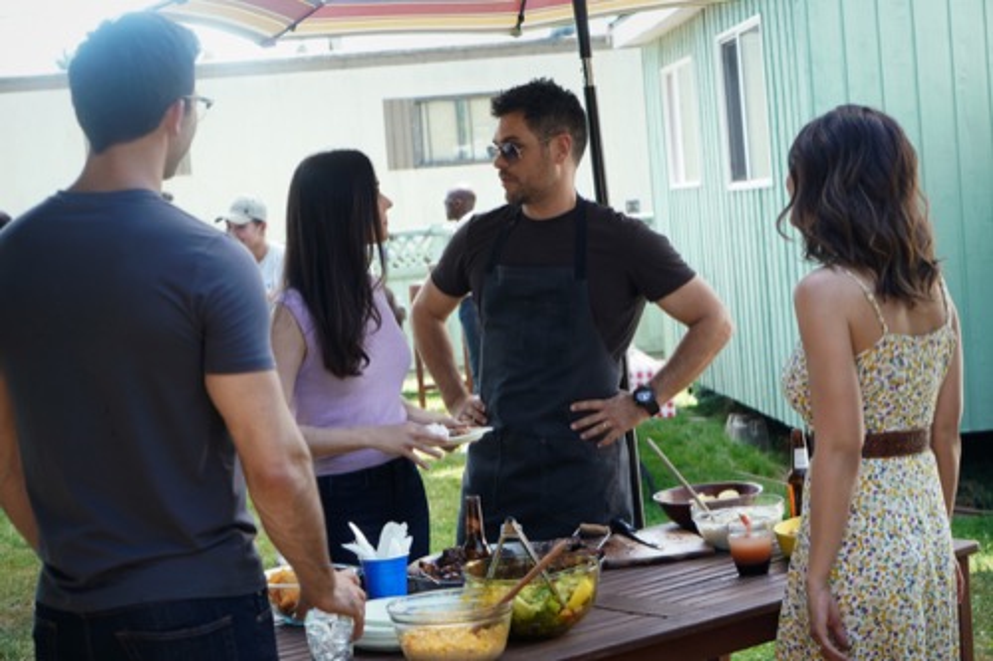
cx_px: 496
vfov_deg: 20.9
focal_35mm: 65
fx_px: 1792
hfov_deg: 31.0
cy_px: 330
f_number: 6.3
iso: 400
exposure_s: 1/160
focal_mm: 65
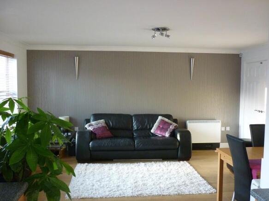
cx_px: 134
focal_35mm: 33
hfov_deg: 55.4
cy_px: 100
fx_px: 256
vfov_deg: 42.9
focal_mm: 5.5
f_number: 2.8
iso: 400
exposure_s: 1/15
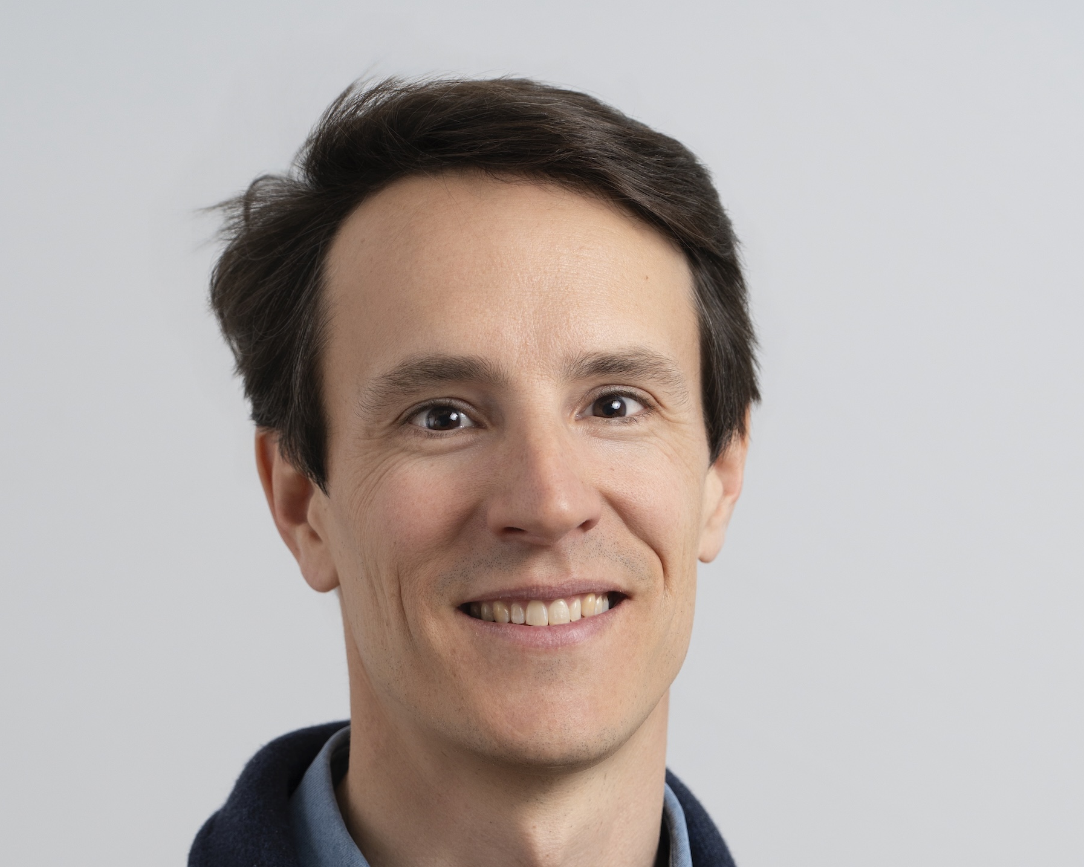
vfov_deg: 7.7
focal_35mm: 201
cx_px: 526
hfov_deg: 9.6
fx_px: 6448
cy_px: 807
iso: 400
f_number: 4.5
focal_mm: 128
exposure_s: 1/125
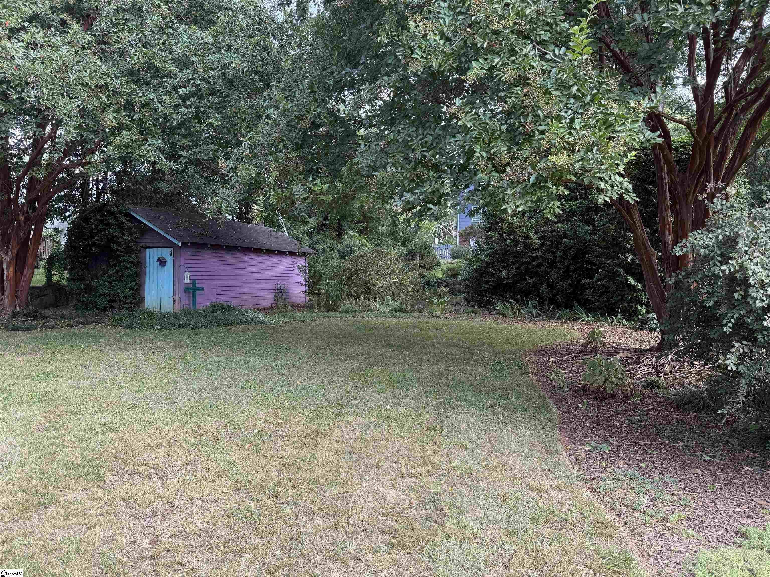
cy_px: 288
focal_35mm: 24
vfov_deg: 56.8
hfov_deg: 71.6
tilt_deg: -1.2
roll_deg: -1.0
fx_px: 534
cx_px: 385
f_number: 1.78
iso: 80
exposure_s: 1/374
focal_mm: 6.76
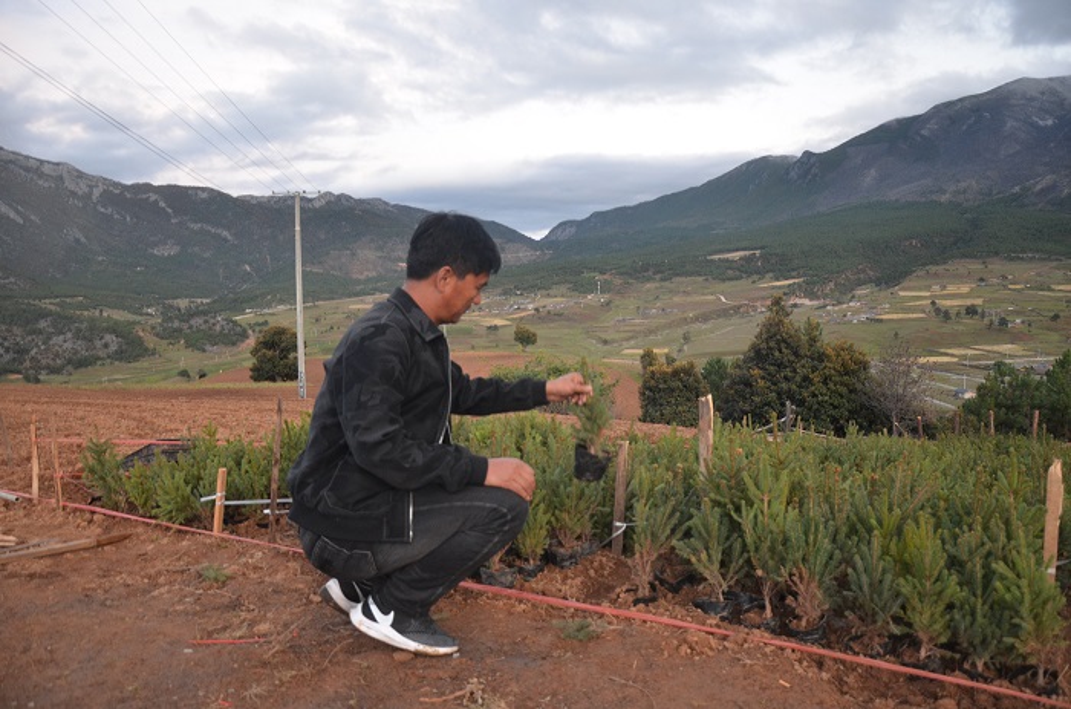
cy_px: 354
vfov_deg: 47.7
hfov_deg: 67.5
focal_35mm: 27
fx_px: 801
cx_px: 536
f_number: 3.5
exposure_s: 1/30
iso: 1000
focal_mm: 18
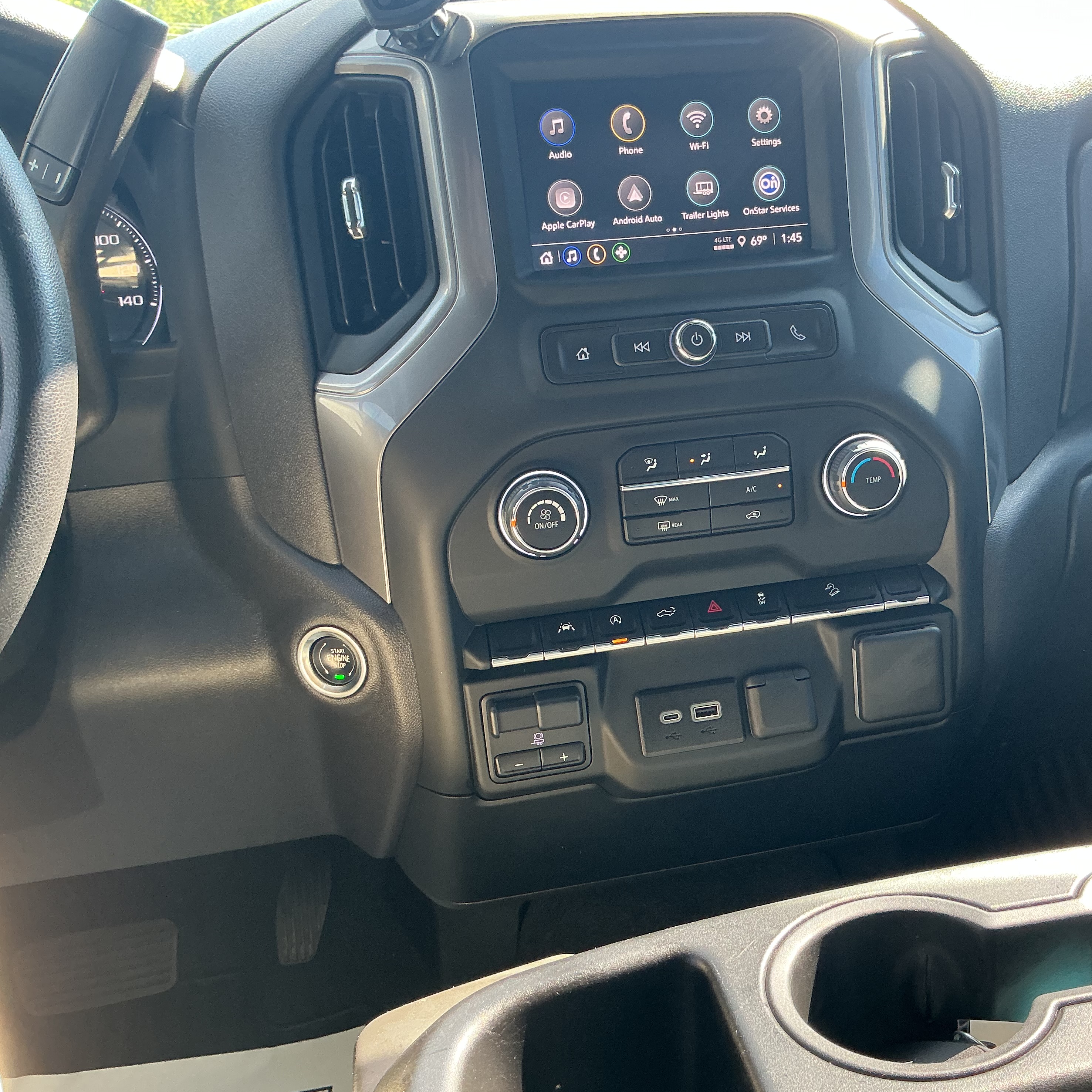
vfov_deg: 47.2
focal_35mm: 35
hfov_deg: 46.6
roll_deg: -0.4
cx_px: 716
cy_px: 542
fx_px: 1249
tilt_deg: -19.1
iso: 80
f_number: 1.8
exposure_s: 1/60
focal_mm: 3
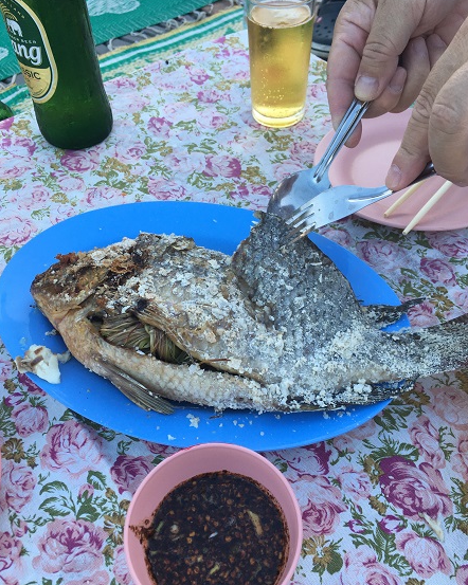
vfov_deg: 57.1
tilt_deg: -51.3
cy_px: 313
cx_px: 237
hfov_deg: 47.1
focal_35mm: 31
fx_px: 537
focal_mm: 4.15
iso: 25
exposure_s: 1/50
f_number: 2.2
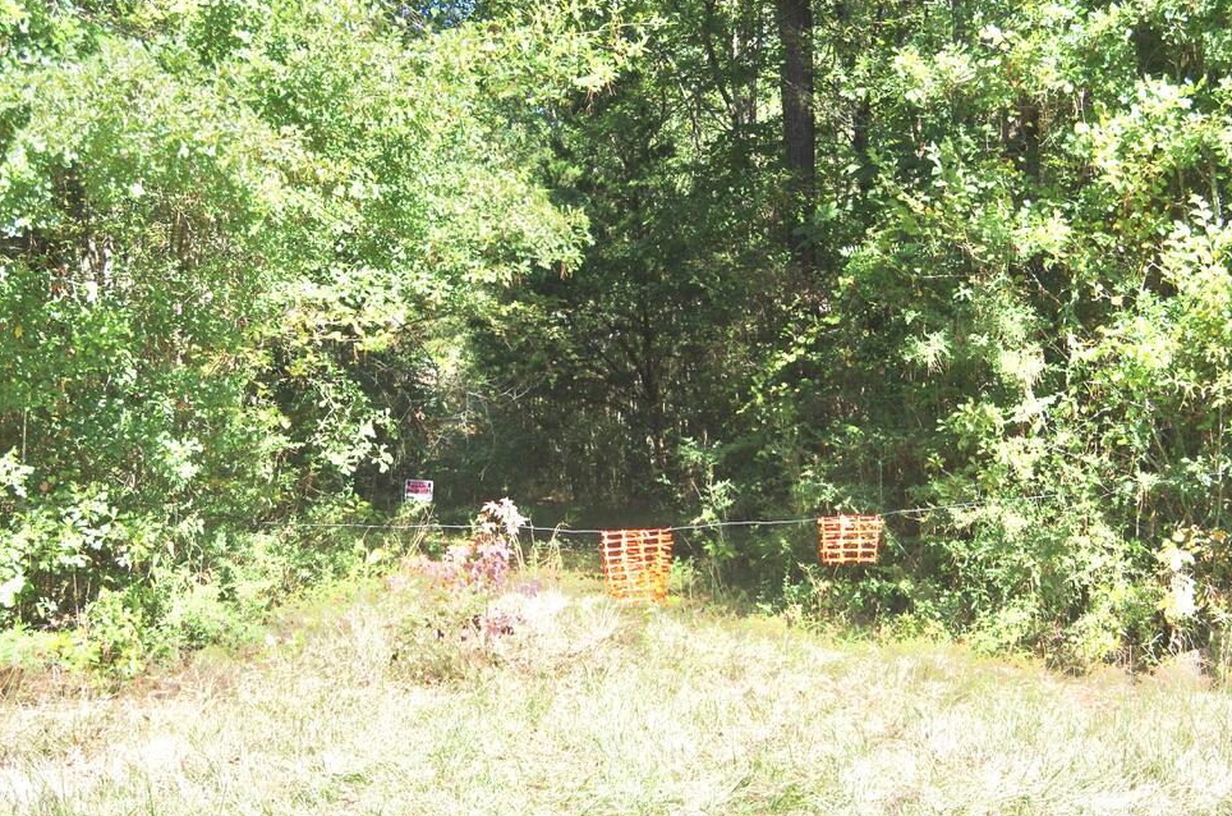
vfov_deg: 22.1
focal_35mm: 61
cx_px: 660
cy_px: 434
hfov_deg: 32.9
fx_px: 2083
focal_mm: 36
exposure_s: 1/100
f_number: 5.6
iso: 100
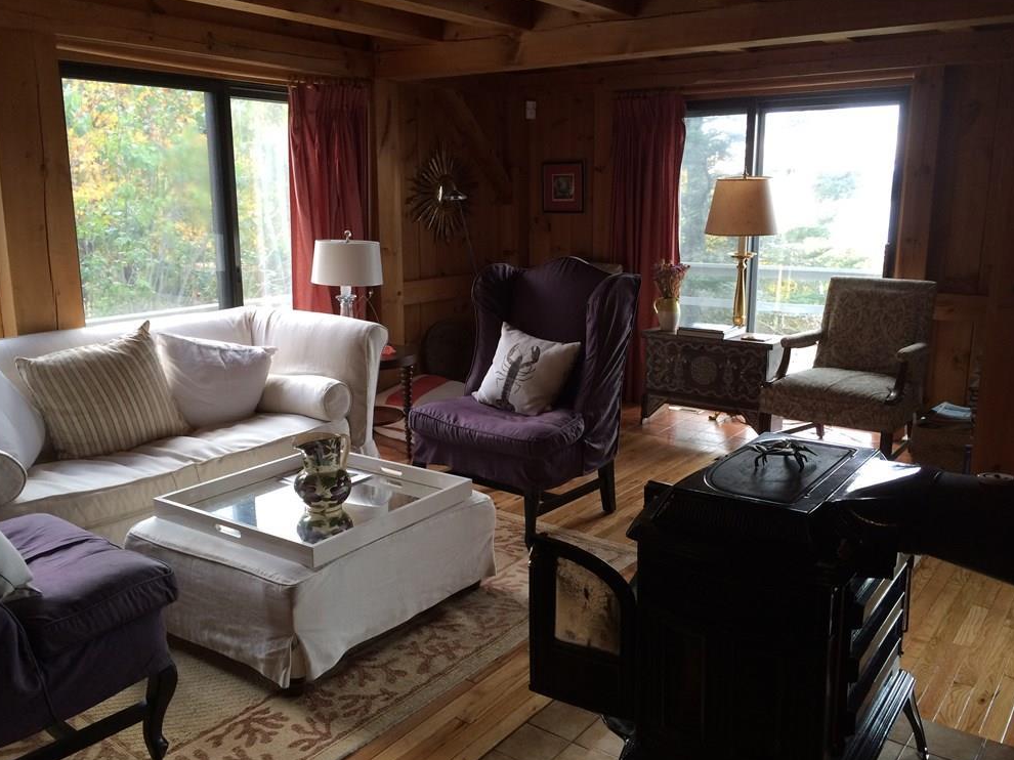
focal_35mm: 30
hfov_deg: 60.0
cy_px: 379
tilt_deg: -14.3
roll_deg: +0.6
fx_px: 879
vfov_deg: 46.8
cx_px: 511
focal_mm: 4.15
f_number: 2.2
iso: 40
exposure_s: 1/30
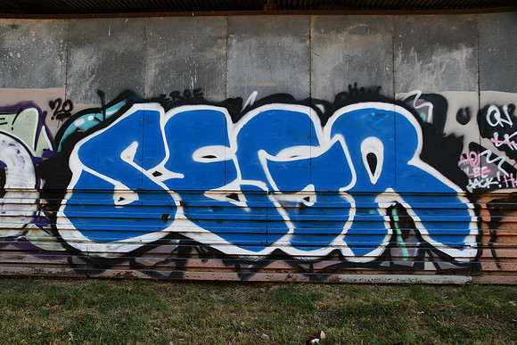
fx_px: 431
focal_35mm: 30
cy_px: 172
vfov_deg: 43.6
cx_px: 258
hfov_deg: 61.9
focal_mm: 20
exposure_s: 1/250
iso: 220
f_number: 5.6
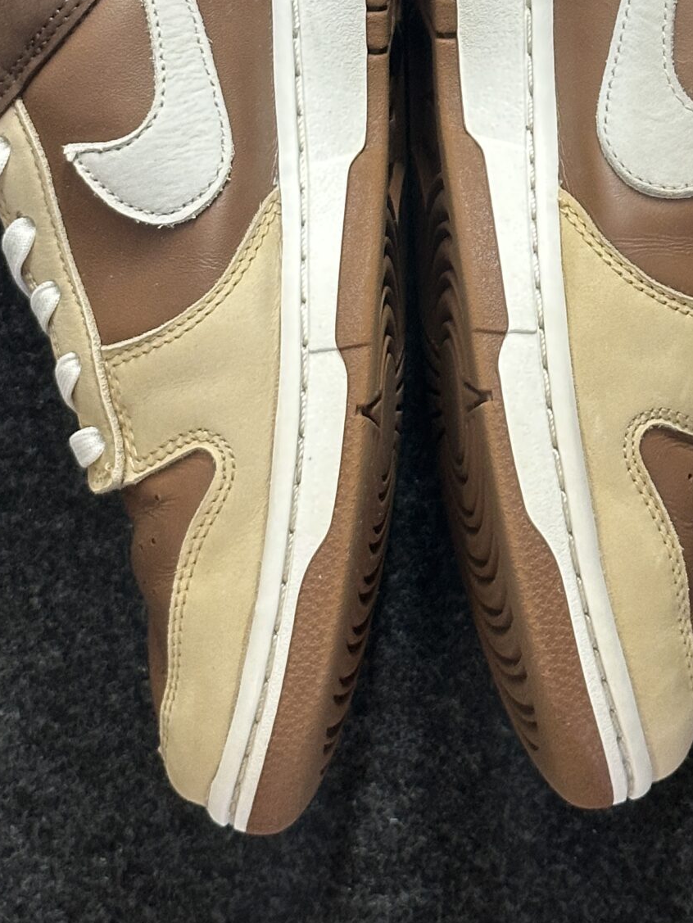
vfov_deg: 17.8
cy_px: 128
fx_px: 2908
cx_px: 423
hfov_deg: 13.6
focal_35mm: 109
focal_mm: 6.86
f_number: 1.78
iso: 250
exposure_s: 1/33
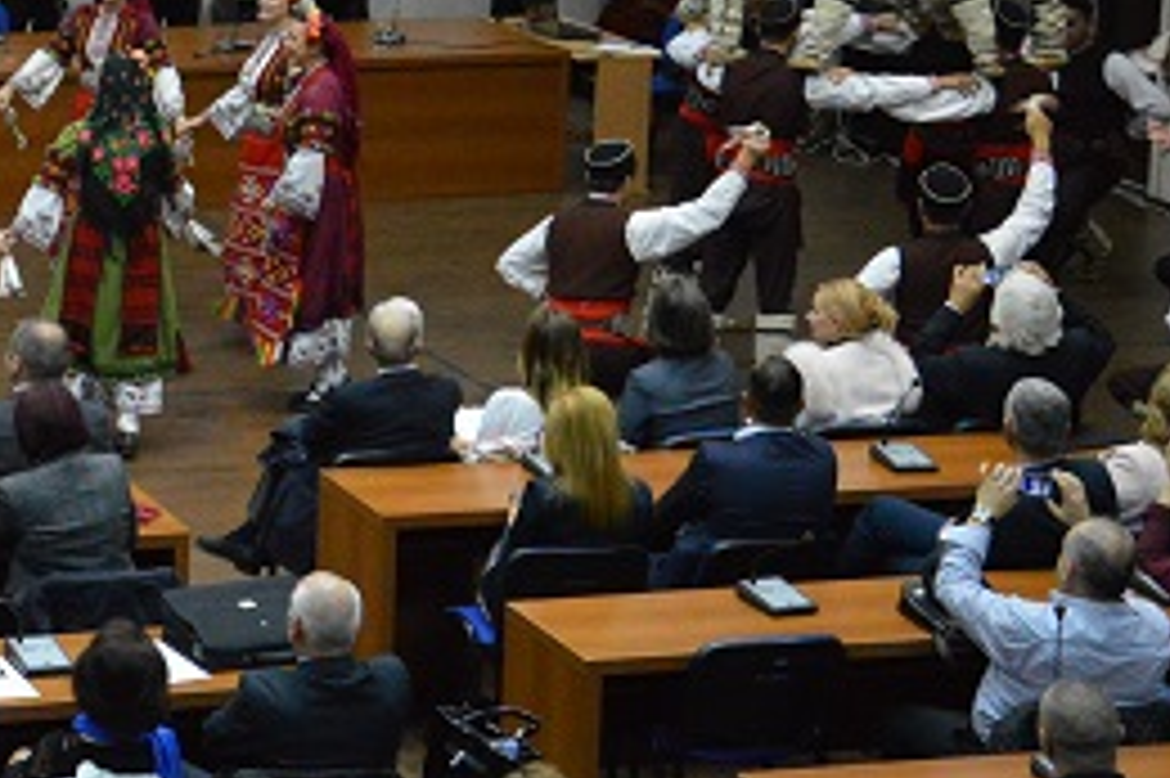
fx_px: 3670
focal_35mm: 113
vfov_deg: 11.9
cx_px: -302
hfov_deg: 17.2
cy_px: -65
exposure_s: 1/200
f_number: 4
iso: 3200
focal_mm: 28
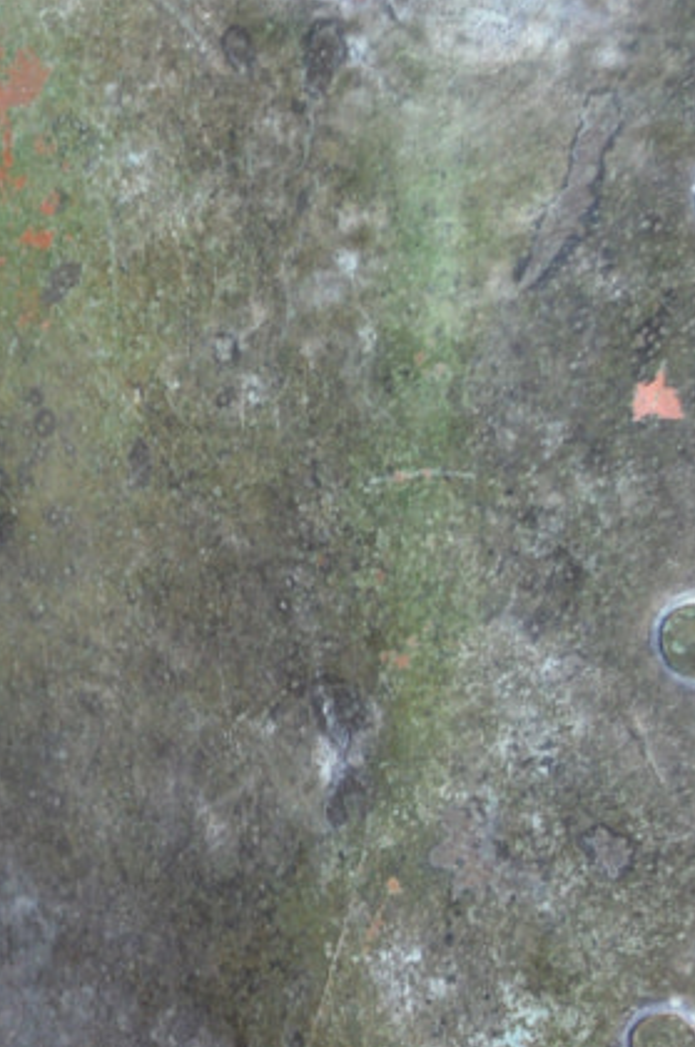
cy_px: 965
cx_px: -548
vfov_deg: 12.3
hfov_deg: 8.0
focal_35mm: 166
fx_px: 4816
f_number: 4.5
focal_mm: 29
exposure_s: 1/30
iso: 400
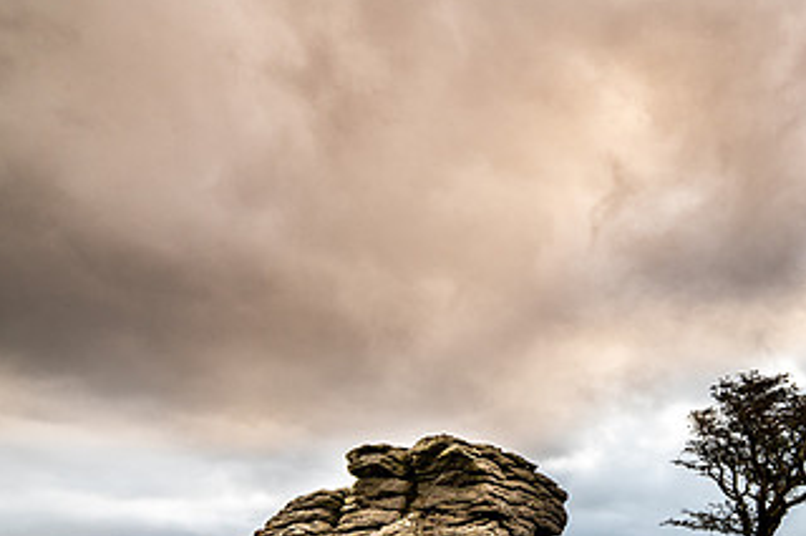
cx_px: 597
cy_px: 420
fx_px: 582
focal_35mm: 26
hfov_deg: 65.5
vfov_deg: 47.1
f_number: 13
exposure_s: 1/60
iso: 400
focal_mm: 14
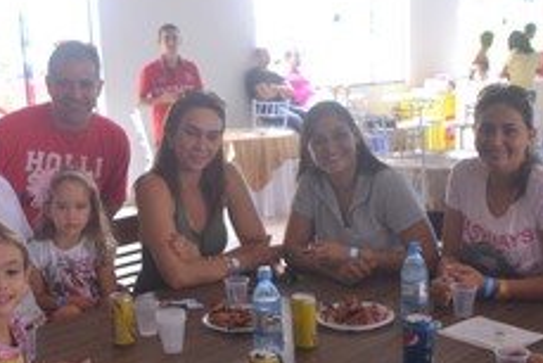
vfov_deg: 22.8
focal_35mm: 59
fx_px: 890
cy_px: 282
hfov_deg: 33.9
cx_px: 296
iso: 640
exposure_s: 1/60
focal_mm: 20
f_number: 3.5
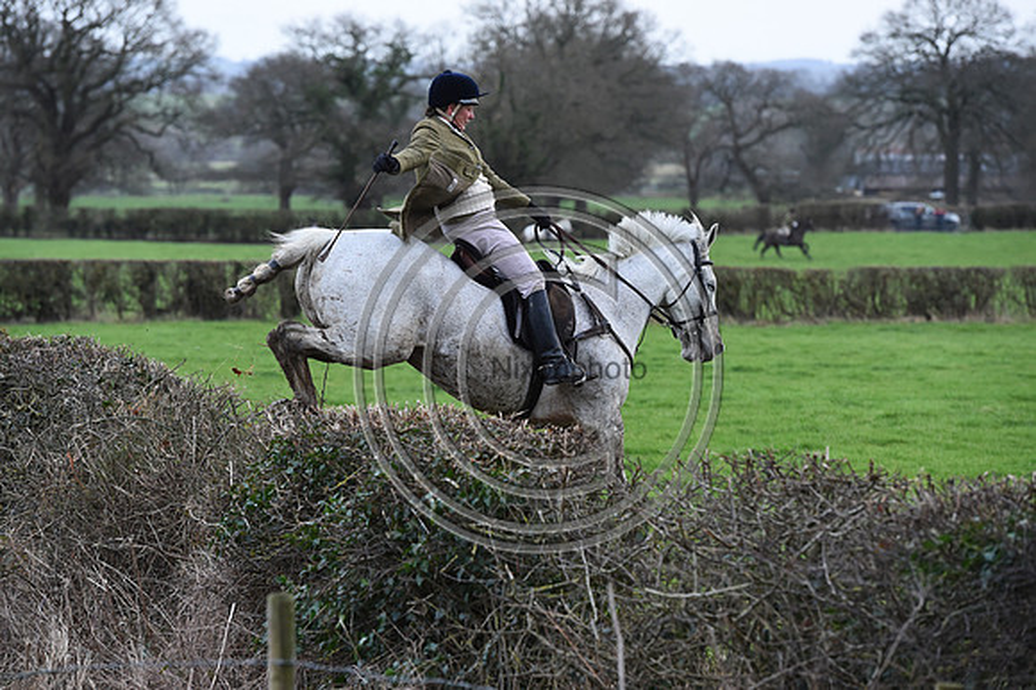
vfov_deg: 8.1
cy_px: 345
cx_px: 518
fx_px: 4889
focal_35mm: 170
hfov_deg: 12.1
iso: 2200
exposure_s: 1/1250
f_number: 5.6
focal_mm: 170
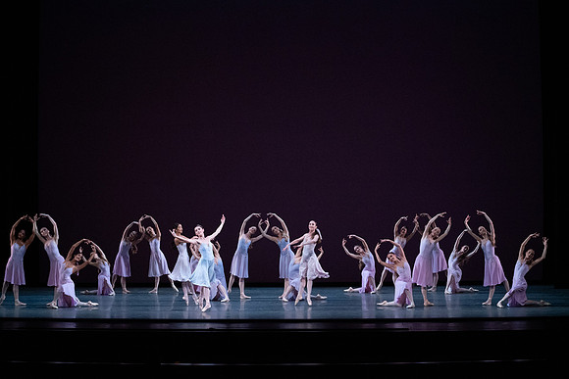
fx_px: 1107
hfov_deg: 28.8
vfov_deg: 19.5
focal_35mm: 70
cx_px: 284
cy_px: 190
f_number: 10
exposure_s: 1/400
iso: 12800
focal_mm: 70
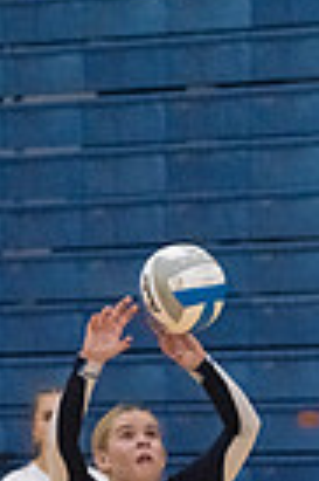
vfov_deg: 6.1
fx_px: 4464
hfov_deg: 4.1
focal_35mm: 335
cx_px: 151
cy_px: 713
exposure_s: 1/1600
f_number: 4
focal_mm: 102
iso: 8000
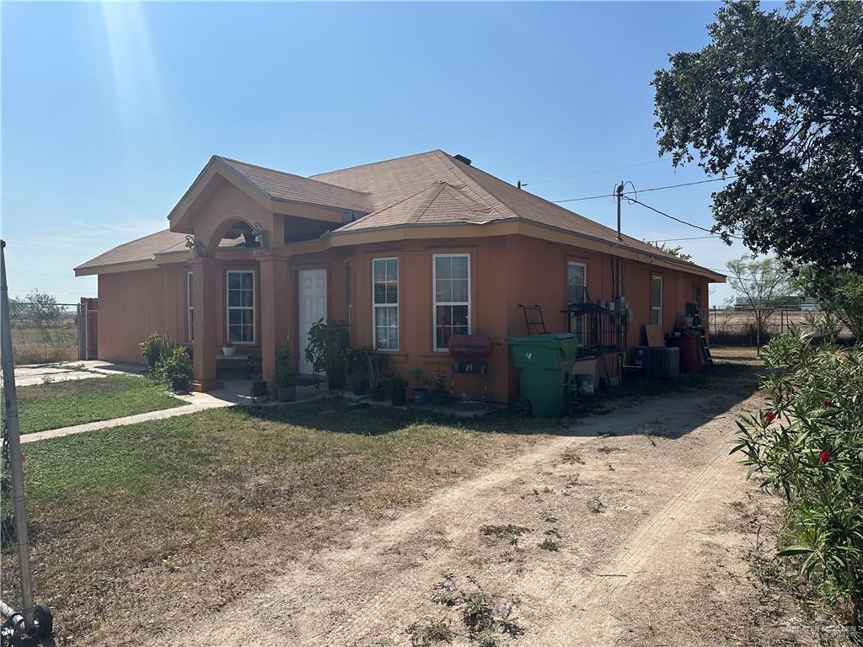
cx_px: 432
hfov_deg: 71.6
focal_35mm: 24
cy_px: 324
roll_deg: +0.3
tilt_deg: -0.1
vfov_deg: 56.8
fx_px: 598
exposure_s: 1/7576
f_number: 1.78
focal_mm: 6.86
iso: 80
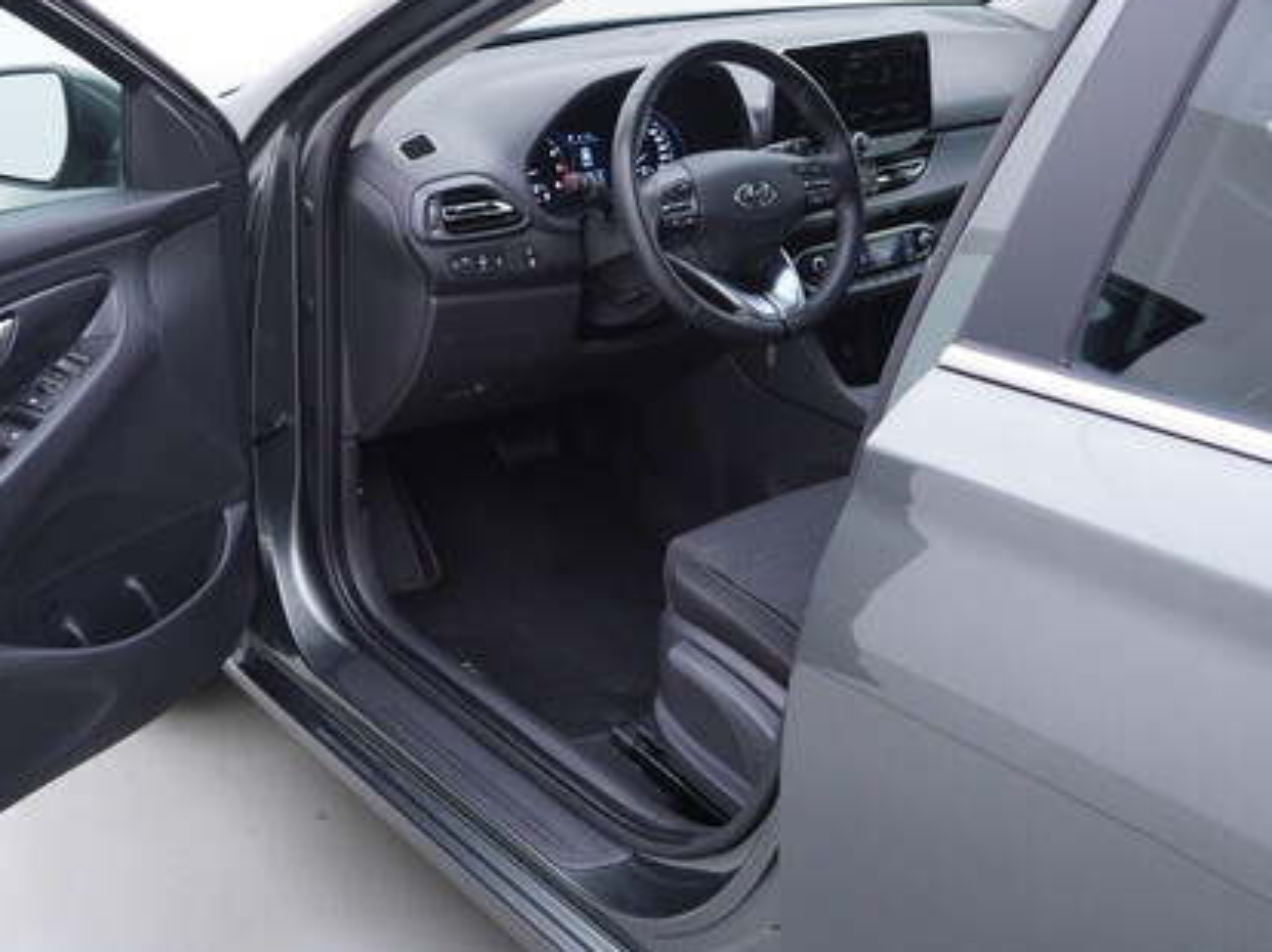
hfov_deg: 40.8
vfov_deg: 31.4
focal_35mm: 46
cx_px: 446
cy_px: 401
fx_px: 1689
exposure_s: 1/40
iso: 125
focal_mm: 24
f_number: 2.8
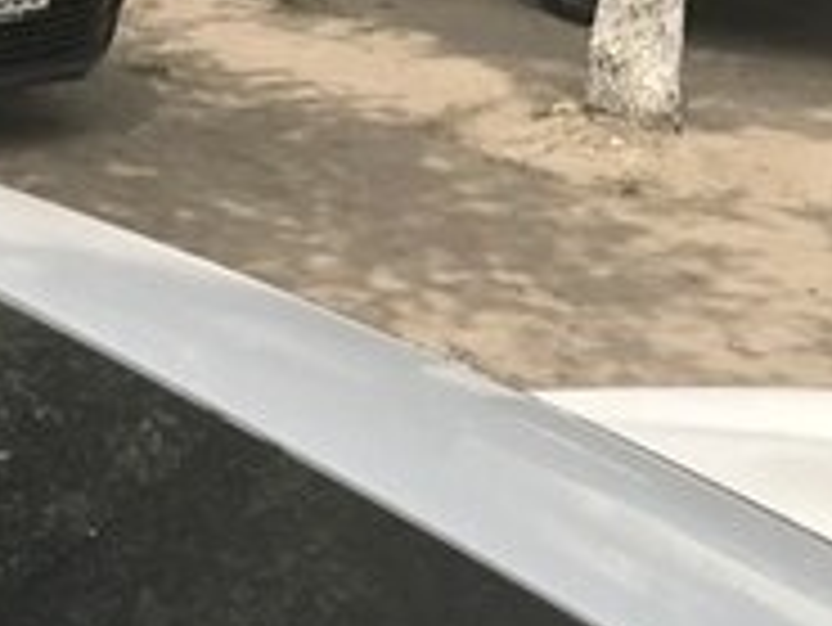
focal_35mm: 100
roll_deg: -3.2
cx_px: -265
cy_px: 718
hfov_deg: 18.2
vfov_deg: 14.4
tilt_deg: -26.5
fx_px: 2405
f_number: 1.8
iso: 20
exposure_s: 1/1114
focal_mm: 3.99
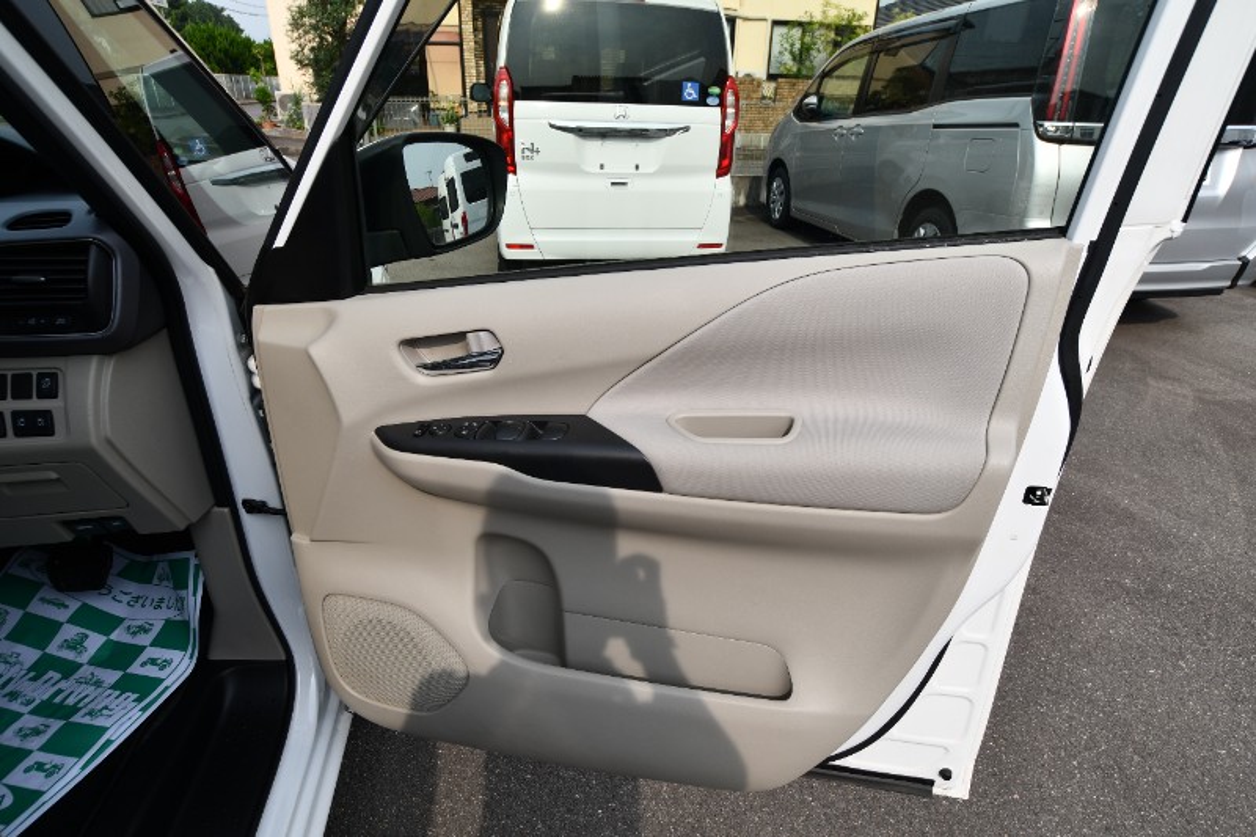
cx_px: 628
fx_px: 663
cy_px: 418
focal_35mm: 19
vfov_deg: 64.5
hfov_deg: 86.9
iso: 100
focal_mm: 13
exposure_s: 1/250
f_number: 8
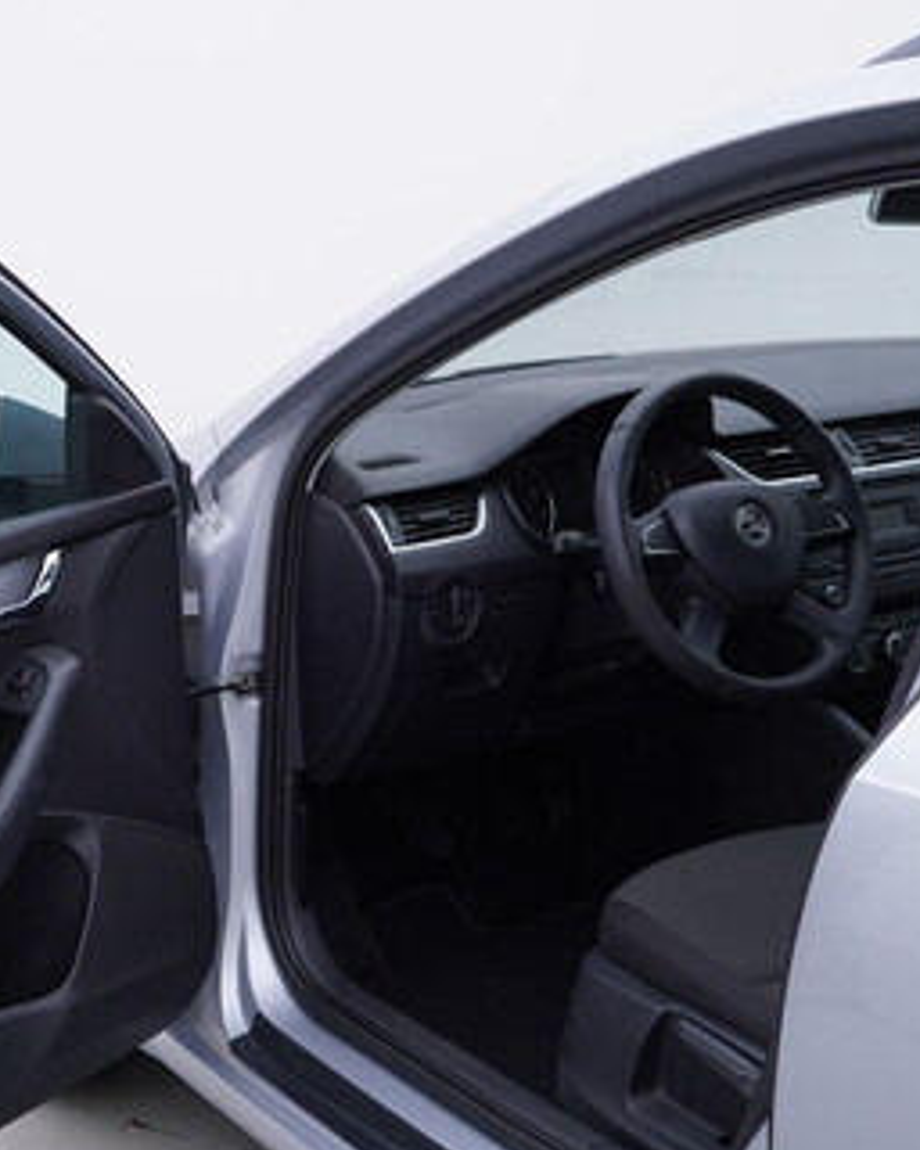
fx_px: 1974
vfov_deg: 32.4
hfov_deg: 25.7
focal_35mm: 58
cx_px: 172
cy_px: 641
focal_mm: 24
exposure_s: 1/60
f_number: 3.5
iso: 125
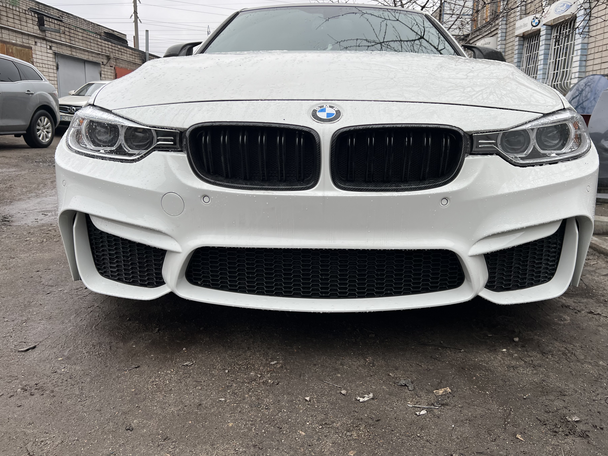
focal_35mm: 29
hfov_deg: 61.6
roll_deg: -0.6
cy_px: 203
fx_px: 509
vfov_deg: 48.1
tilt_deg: -9.7
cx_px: 331
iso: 50
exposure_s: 1/775
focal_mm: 5.7
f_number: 1.5
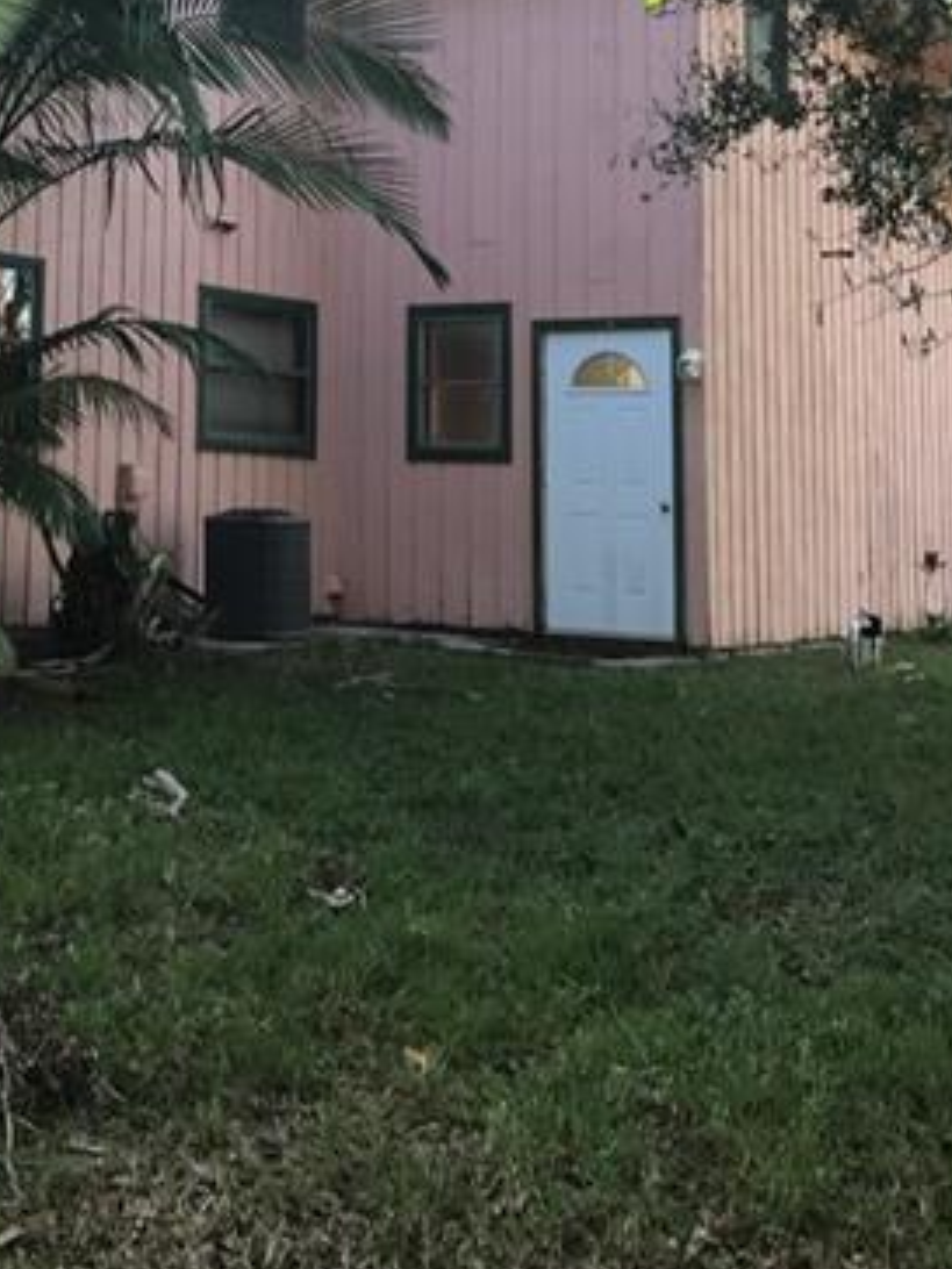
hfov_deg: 24.0
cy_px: 265
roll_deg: -1.7
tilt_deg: +5.9
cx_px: 59
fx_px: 2163
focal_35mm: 59
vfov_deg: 31.9
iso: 20
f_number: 1.8
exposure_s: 1/114
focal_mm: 3.99
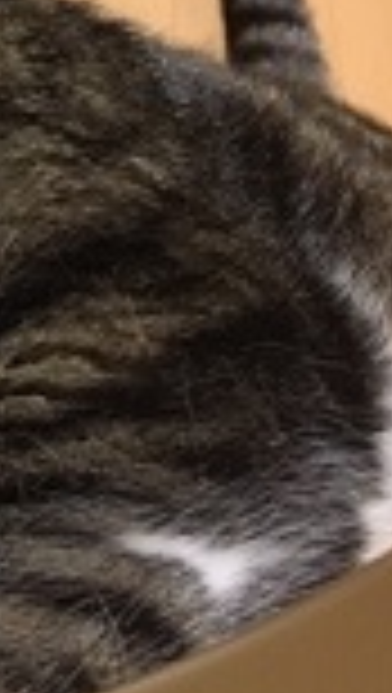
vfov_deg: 23.0
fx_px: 1694
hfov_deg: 11.9
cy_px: 220
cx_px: -374
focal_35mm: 92
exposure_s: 1/24
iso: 200
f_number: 2.2
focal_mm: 4.15
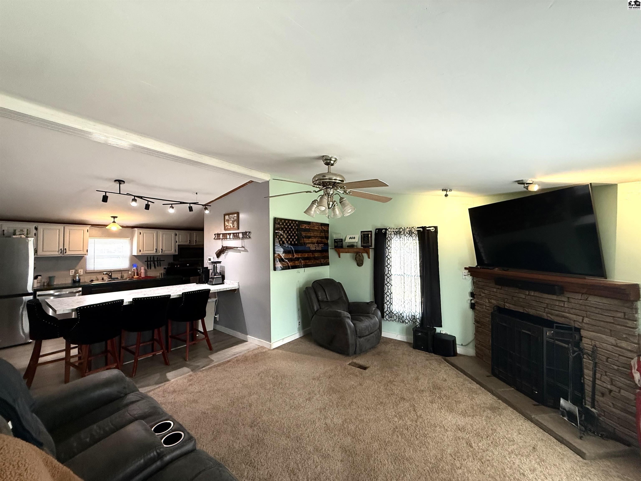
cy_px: 240
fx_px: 259
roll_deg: -0.3
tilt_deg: +1.0
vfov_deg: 85.7
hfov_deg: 102.1
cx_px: 320
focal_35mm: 14
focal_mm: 2.22
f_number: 2.2
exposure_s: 1/120
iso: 320
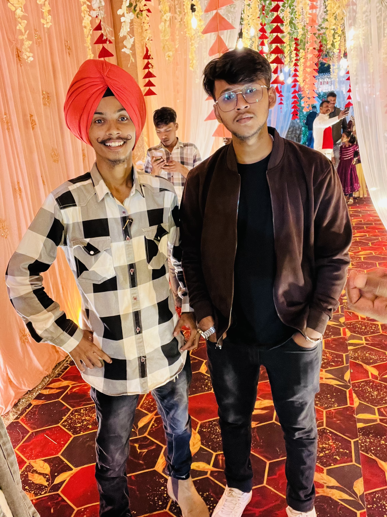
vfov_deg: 60.0
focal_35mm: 30
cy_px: 258
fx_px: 447
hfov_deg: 46.8
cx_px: 194
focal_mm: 2.71
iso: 250
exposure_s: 1/34
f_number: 2.2
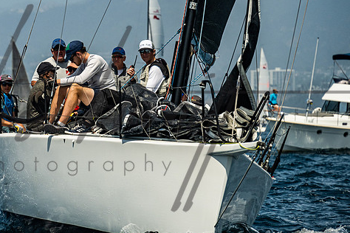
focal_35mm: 357
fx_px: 3471
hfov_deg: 5.8
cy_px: 49
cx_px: 77
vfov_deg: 3.8
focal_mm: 200
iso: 320
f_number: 6.3
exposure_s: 1/2000
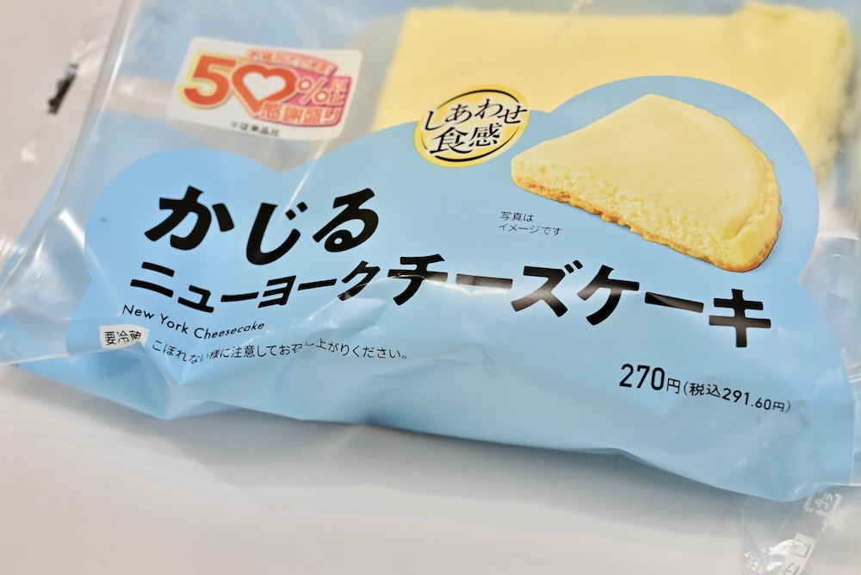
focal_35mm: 60
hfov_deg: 33.4
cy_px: 288
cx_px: 430
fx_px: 1435
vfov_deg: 22.6
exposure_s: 1/200
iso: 6400
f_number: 10
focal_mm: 60
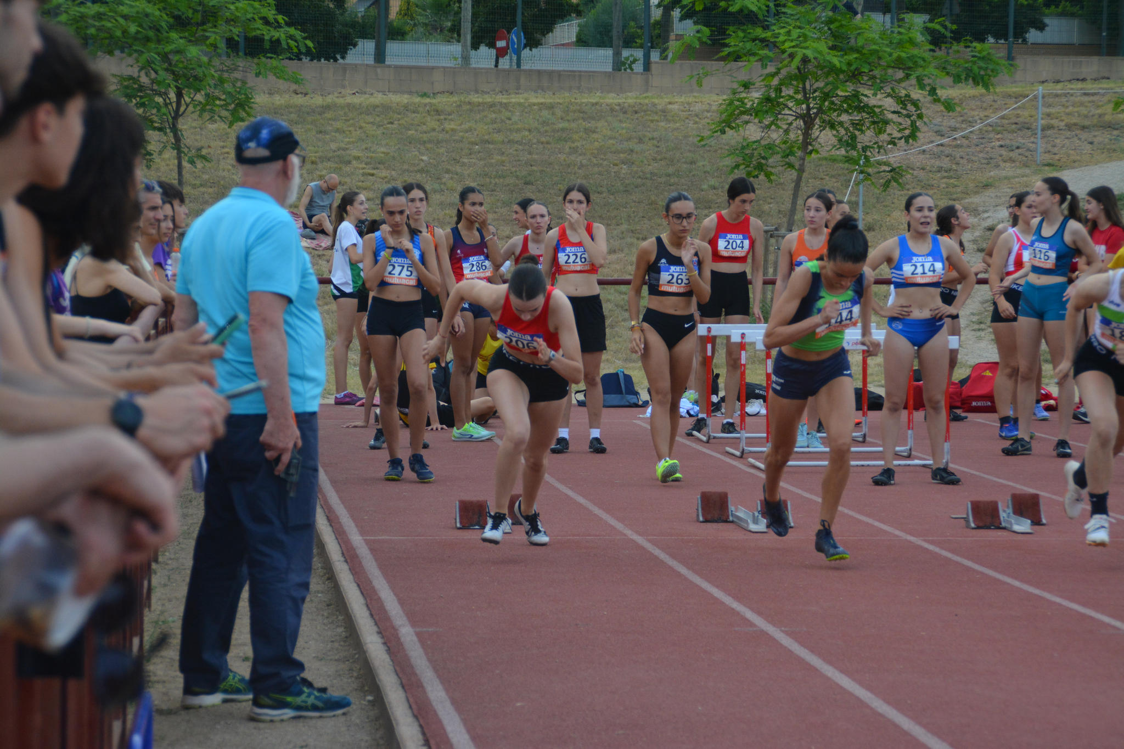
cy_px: 374
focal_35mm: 128
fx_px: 3980
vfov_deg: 10.8
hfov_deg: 16.1
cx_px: 562
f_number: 5.6
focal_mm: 85
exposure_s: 1/500
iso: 900
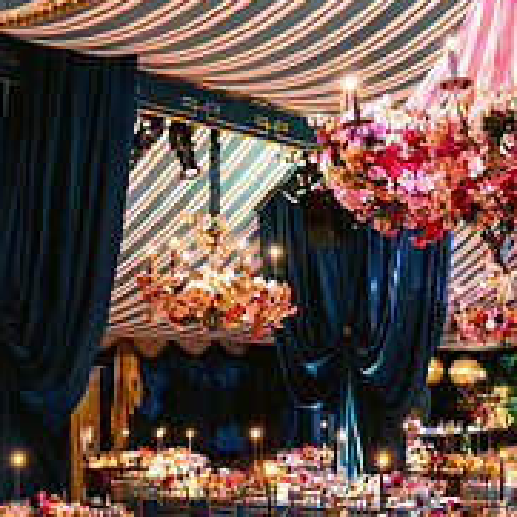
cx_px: 380
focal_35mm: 74
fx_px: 1250
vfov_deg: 23.2
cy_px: 348
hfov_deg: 23.2
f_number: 2.8
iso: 1600
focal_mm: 35
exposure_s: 1/30
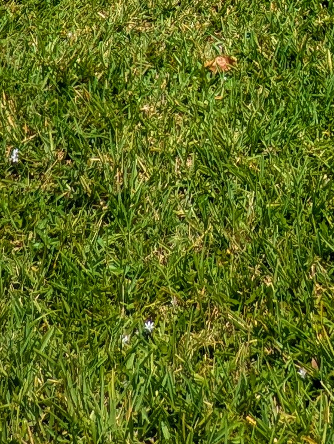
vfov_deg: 14.7
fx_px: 1129
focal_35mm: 88
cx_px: 185
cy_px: -603
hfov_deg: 16.8
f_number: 2.2
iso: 49
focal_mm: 2.35
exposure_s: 1/3322
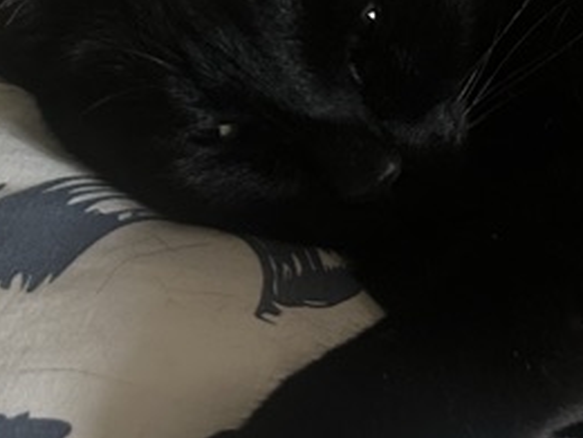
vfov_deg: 17.7
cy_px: 316
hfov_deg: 21.3
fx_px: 1398
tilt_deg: -36.3
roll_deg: -6.5
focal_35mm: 83
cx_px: 765
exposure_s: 1/30
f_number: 1.78
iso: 1600
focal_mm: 6.86
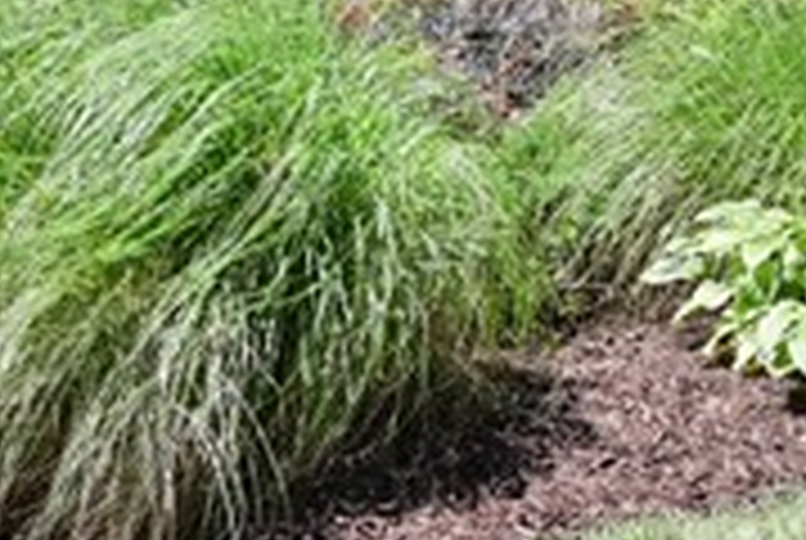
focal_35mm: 115
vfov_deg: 11.7
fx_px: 2579
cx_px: 1175
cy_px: -108
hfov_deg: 16.4
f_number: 9
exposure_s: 1/320
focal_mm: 19
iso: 320
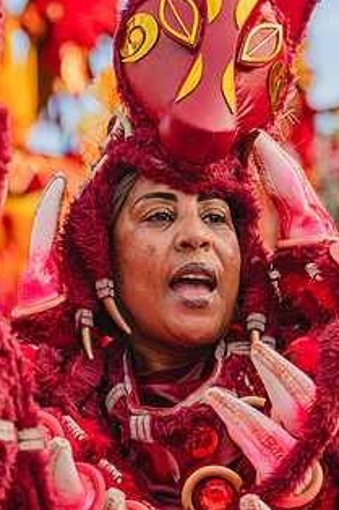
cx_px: 118
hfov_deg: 7.7
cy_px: 195
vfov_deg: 11.5
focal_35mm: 179
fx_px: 2531
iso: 640
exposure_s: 1/1600
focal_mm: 125
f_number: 5.6
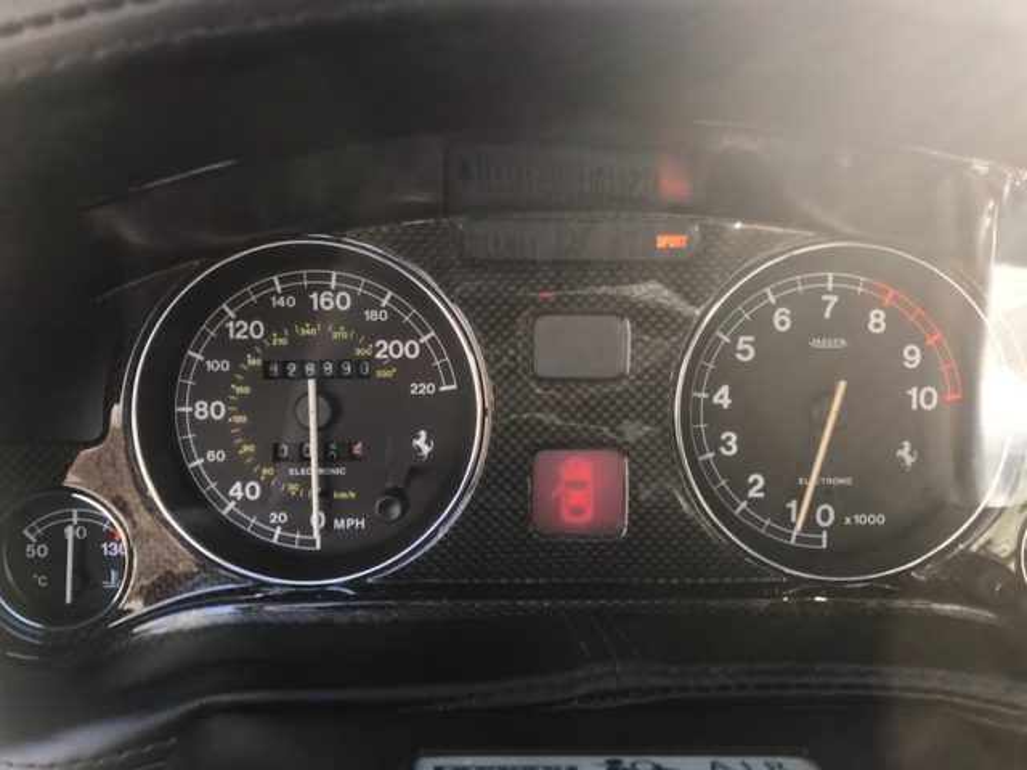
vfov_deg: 49.7
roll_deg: -0.5
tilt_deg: -12.1
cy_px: 385
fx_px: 831
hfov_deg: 63.4
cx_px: 514
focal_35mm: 28
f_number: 1.8
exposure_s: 1/100
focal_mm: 3.99
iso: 40
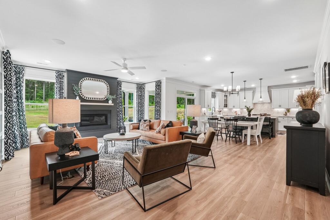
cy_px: 110
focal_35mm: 15
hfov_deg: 100.4
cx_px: 165
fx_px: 138
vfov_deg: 77.3
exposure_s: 1/15
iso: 400
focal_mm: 10
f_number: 8
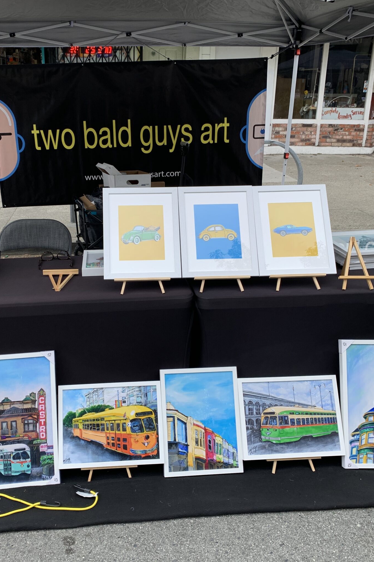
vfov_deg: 55.8
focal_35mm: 34
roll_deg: -0.7
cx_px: 147
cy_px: 272
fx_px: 530
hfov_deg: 38.7
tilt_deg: -17.9
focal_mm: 4.25
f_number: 1.8
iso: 25
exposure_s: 1/635
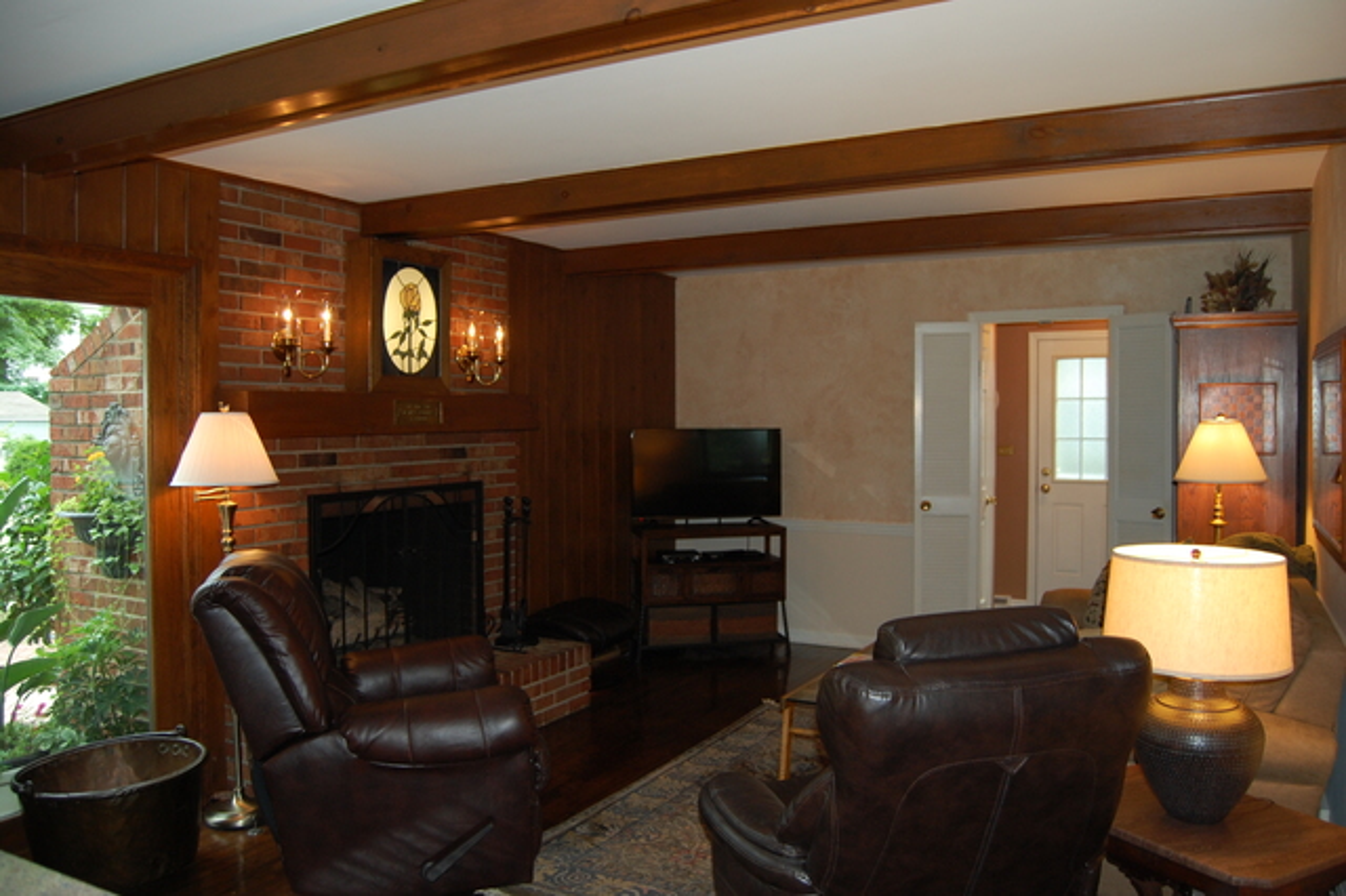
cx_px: 673
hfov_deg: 67.4
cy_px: 448
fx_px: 1009
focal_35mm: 27
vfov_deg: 47.9
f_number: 3.5
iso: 400
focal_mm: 18
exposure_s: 1/60
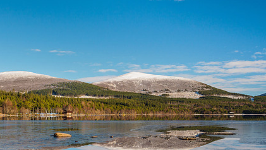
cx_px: 89
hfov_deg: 44.8
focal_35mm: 45
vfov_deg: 26.3
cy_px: 108
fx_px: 317
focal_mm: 15
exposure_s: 1/200
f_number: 7.1
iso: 200
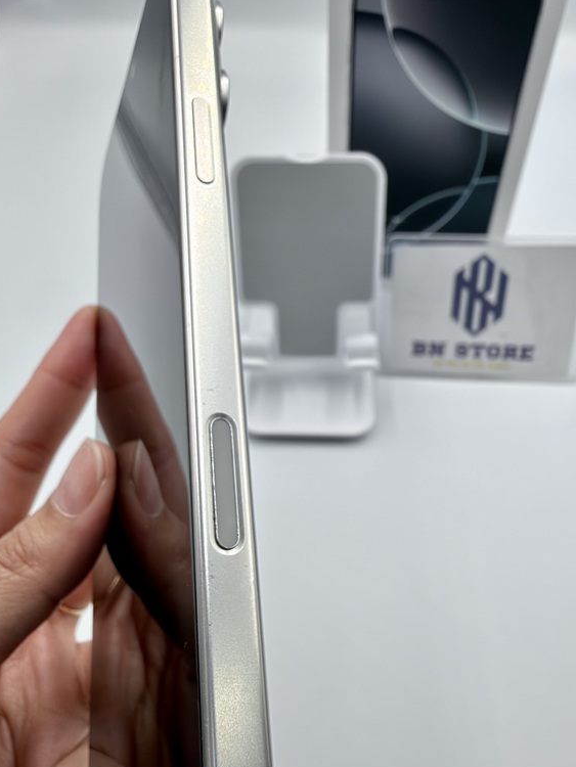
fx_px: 665
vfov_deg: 59.8
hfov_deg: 46.8
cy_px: 424
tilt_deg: -49.6
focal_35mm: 30
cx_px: 299
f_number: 2.2
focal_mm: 2.22
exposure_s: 1/195
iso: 40
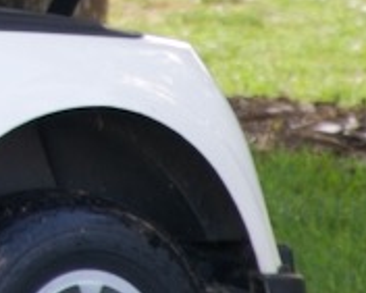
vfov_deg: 1.4
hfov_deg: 1.8
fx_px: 11634
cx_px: -609
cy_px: -415
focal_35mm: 1073
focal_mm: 105
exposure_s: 1/80
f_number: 5.6
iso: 200
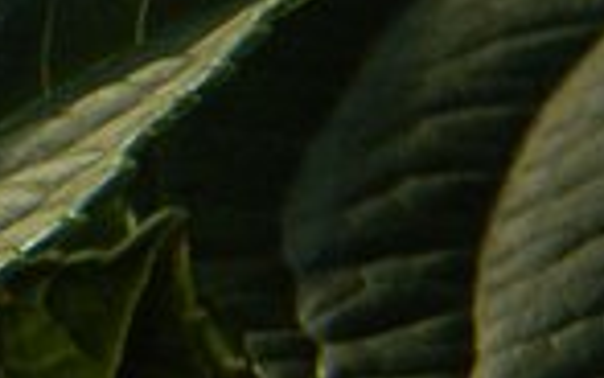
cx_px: -1409
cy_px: 14
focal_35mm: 255
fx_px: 4199
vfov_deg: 5.1
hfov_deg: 7.1
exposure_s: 1/250
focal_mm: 24
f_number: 11
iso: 400
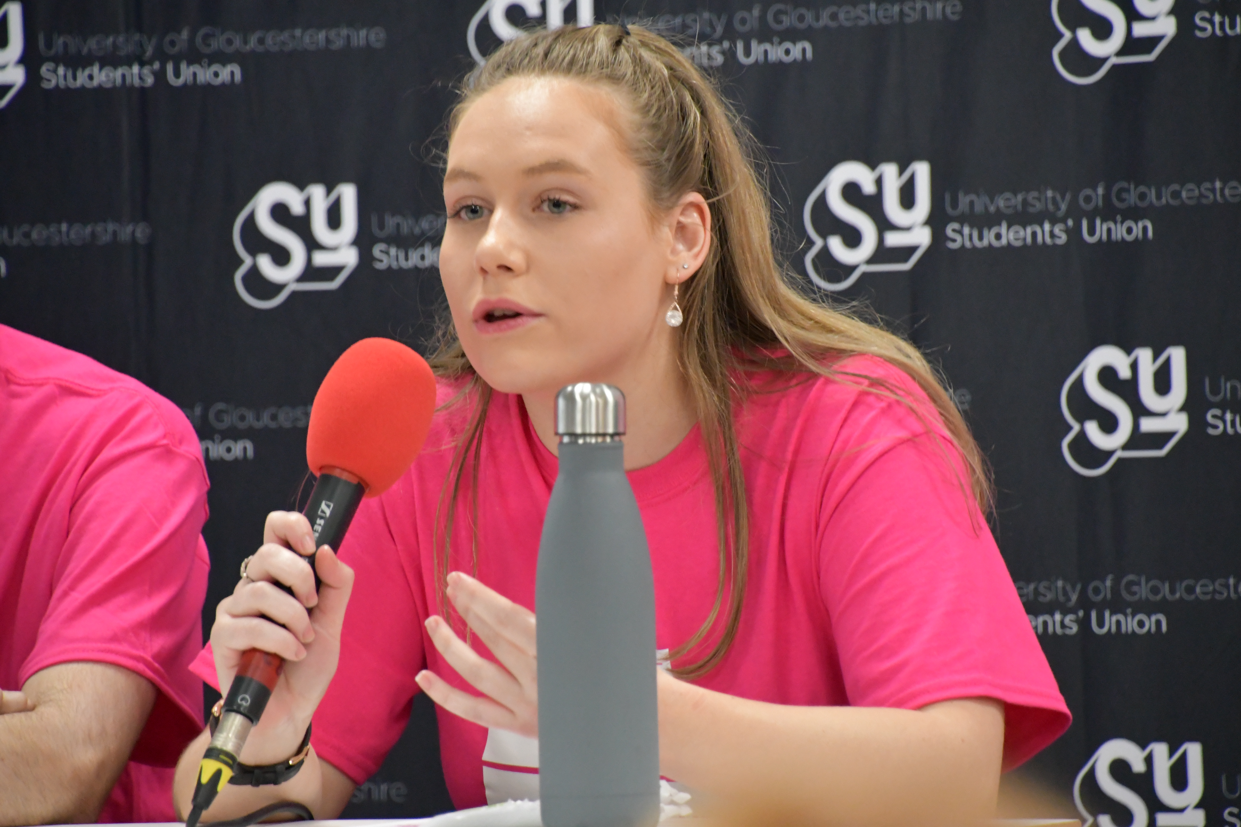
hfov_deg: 5.7
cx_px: 620
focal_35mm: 360
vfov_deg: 3.8
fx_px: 12409
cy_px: 414
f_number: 6.3
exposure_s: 1/125
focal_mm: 240
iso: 5000
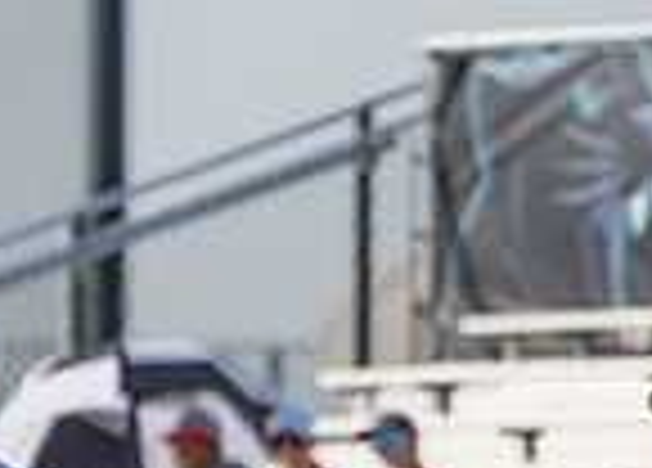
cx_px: 863
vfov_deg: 1.1
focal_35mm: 1285
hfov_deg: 1.6
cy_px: 783
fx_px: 23828
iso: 200
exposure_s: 1/1000
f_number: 5.6
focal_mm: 279
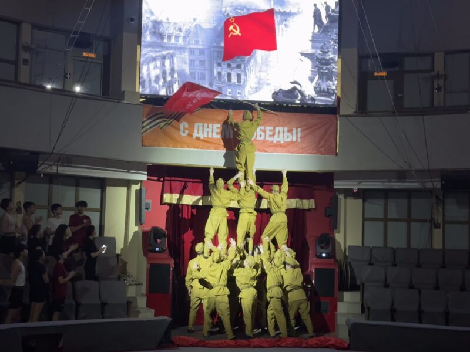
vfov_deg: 30.3
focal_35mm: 48
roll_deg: +1.1
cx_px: 235
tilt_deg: +6.2
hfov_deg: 39.7
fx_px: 652
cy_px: 176
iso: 250
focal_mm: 6.76
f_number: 1.78
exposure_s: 1/54
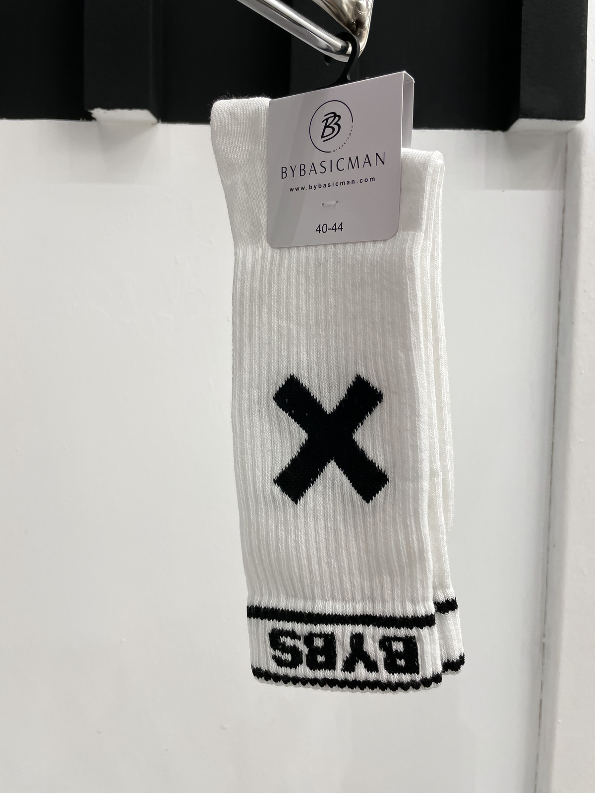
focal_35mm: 26
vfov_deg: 67.3
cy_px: 396
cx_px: 298
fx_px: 596
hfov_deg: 53.1
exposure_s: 1/100
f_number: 1.6
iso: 80
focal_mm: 4.2
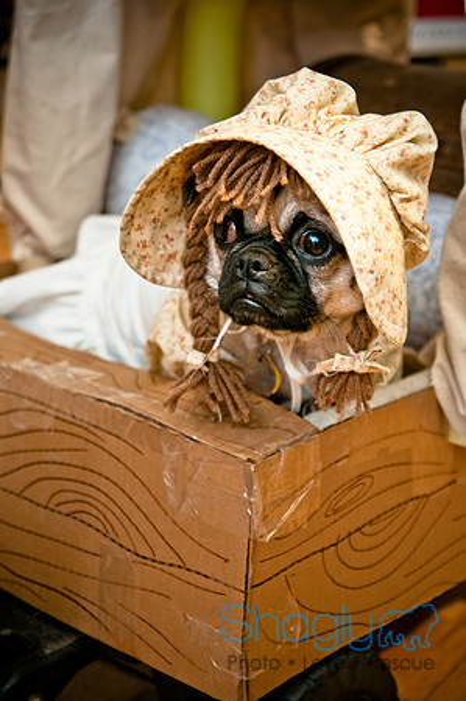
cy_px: 350
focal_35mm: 75
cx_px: 233
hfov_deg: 18.1
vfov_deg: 27.0
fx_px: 1460
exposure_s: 1/125
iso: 200
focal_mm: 50
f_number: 2.8
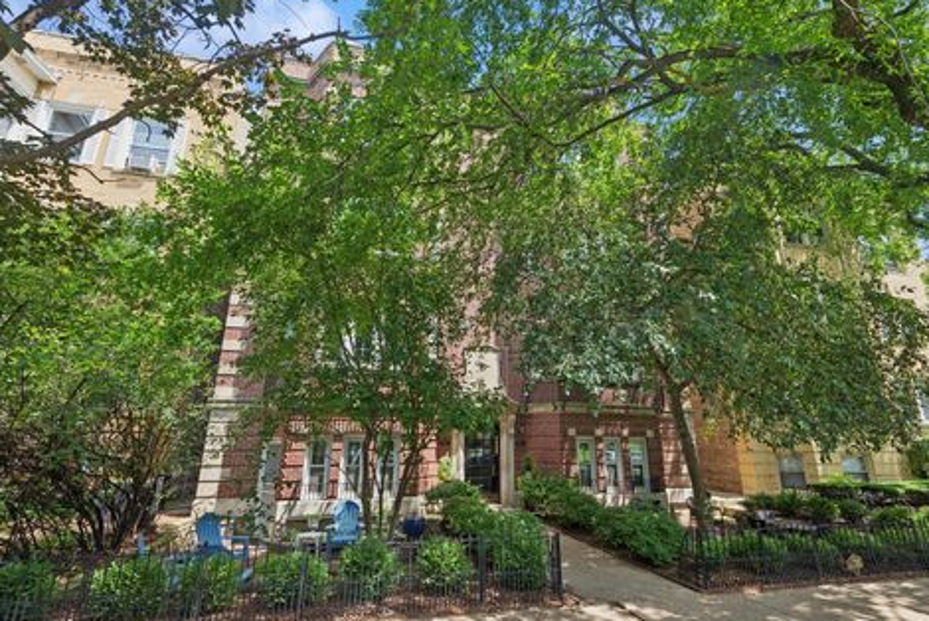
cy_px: 304
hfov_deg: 93.1
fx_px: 439
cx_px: 490
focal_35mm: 17
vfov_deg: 70.5
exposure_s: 1/320
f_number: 8
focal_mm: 16
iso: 640
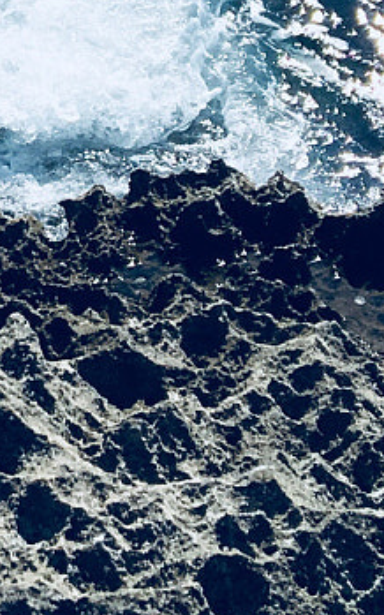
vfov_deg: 13.9
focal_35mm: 141
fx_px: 2362
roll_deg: +7.8
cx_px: -543
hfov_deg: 8.5
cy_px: -294
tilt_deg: -17.3
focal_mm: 4.15
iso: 25
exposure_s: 1/3077
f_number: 2.2
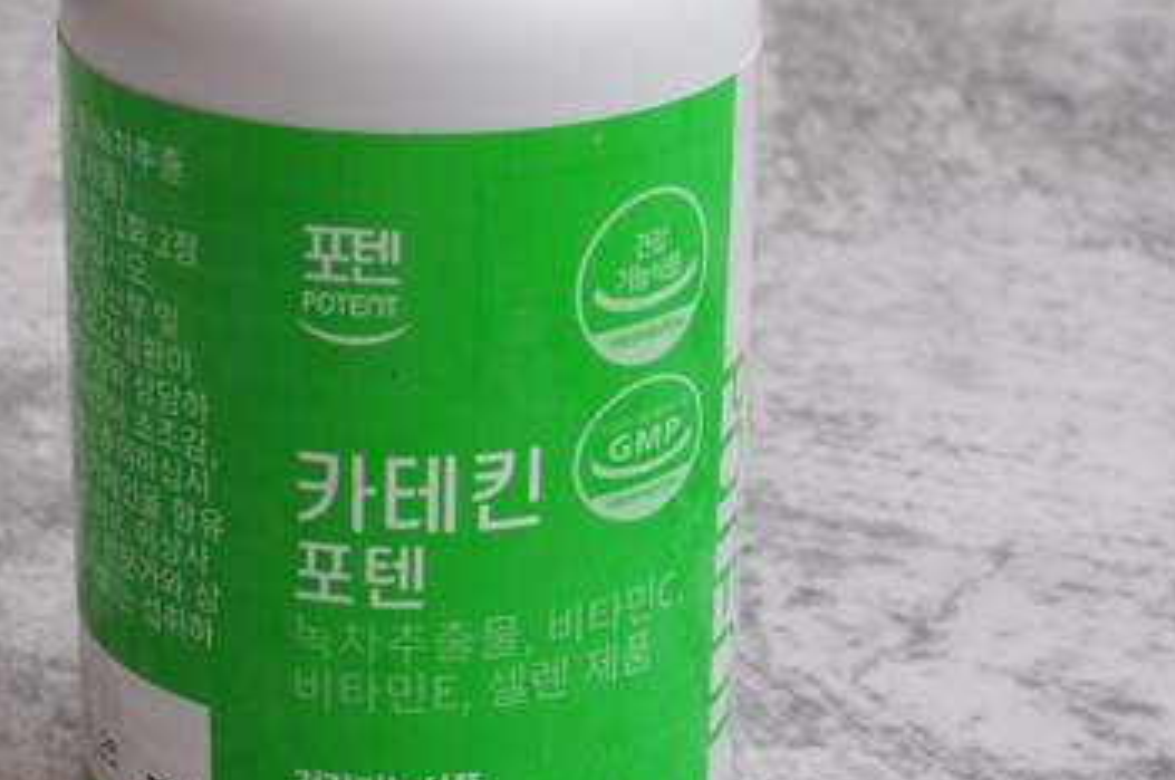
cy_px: 308
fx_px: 3096
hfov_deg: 21.5
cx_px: 559
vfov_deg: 14.3
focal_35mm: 95
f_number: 11
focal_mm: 30
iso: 100
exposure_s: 1/60
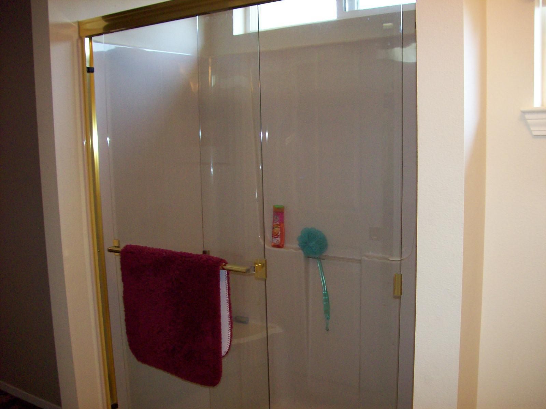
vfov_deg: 39.7
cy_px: 204
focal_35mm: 36
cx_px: 273
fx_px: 568
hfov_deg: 51.4
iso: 140
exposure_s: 1/64
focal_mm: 6
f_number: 2.7
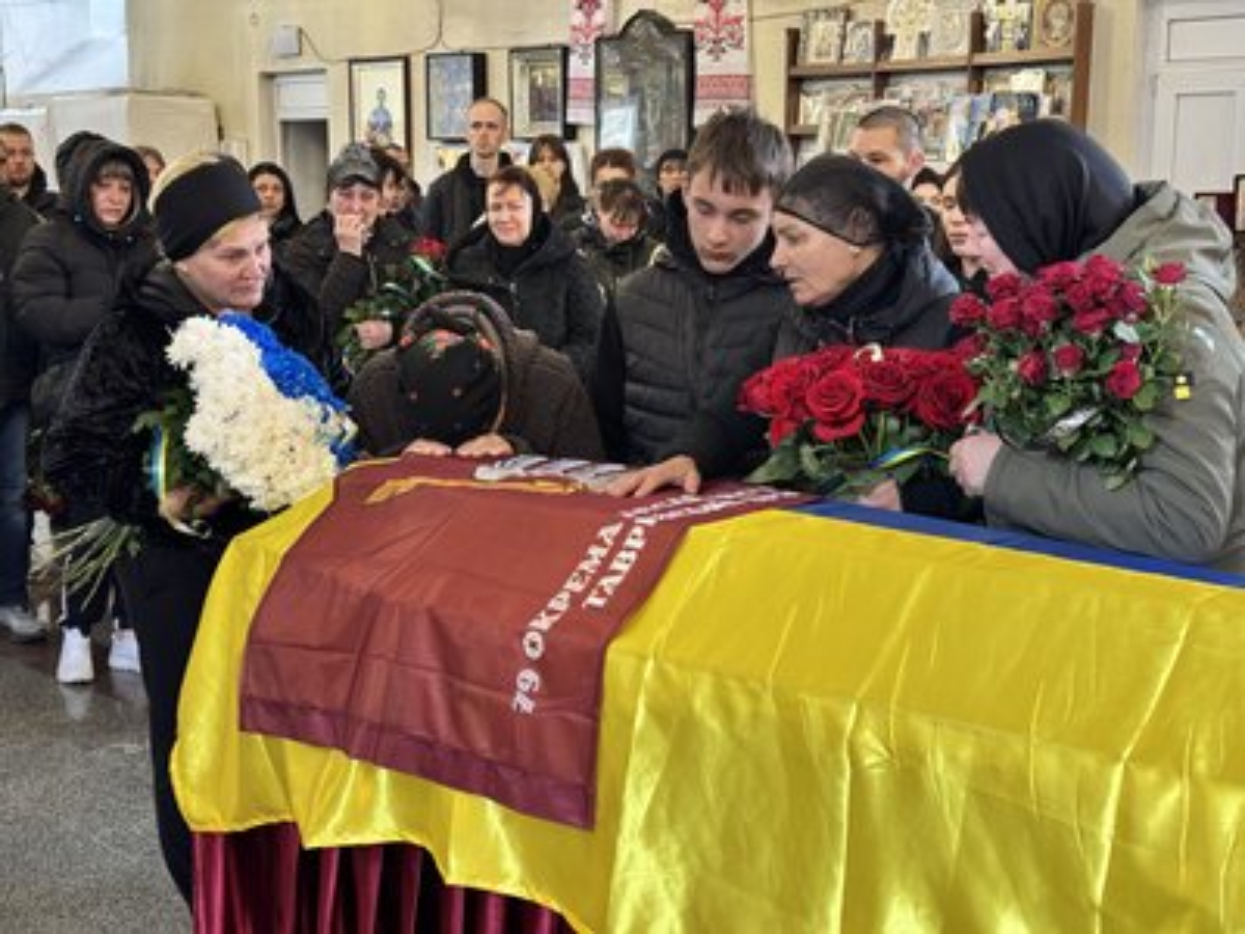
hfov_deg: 39.7
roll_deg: -0.5
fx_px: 1726
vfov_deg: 30.3
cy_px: 467
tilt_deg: -9.1
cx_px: 622
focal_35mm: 48
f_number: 1.78
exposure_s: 1/33
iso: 400
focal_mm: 6.76
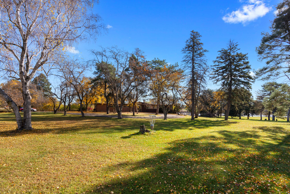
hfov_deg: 61.9
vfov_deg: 43.6
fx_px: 242
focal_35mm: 30
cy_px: 97
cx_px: 145
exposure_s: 1/500
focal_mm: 30
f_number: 8
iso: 320
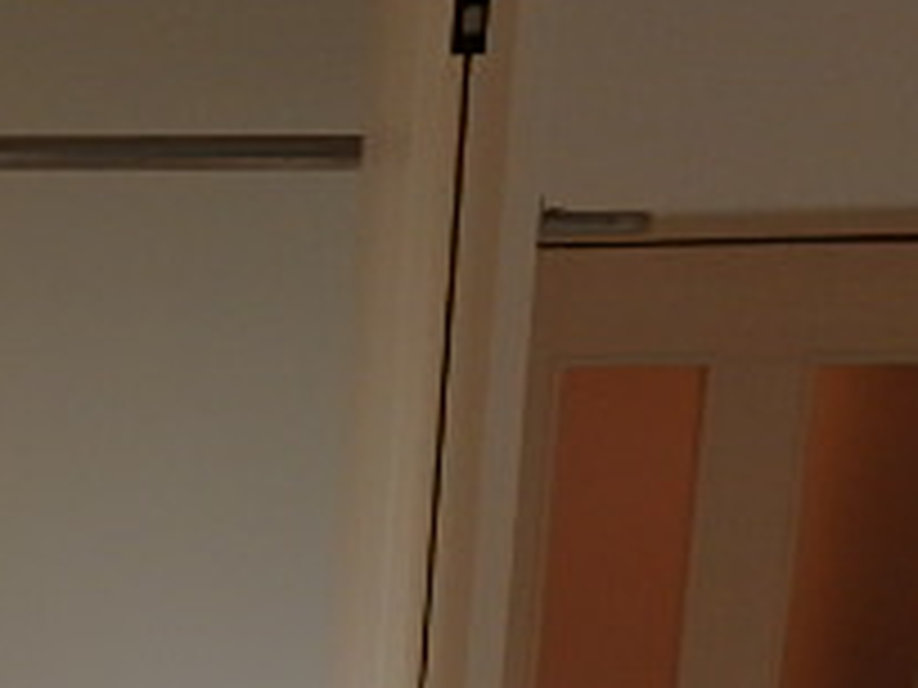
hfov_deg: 25.9
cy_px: 913
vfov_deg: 20.2
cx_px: -220
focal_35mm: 66
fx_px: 1750
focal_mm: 3.7
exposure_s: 1/60
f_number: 3.5
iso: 125
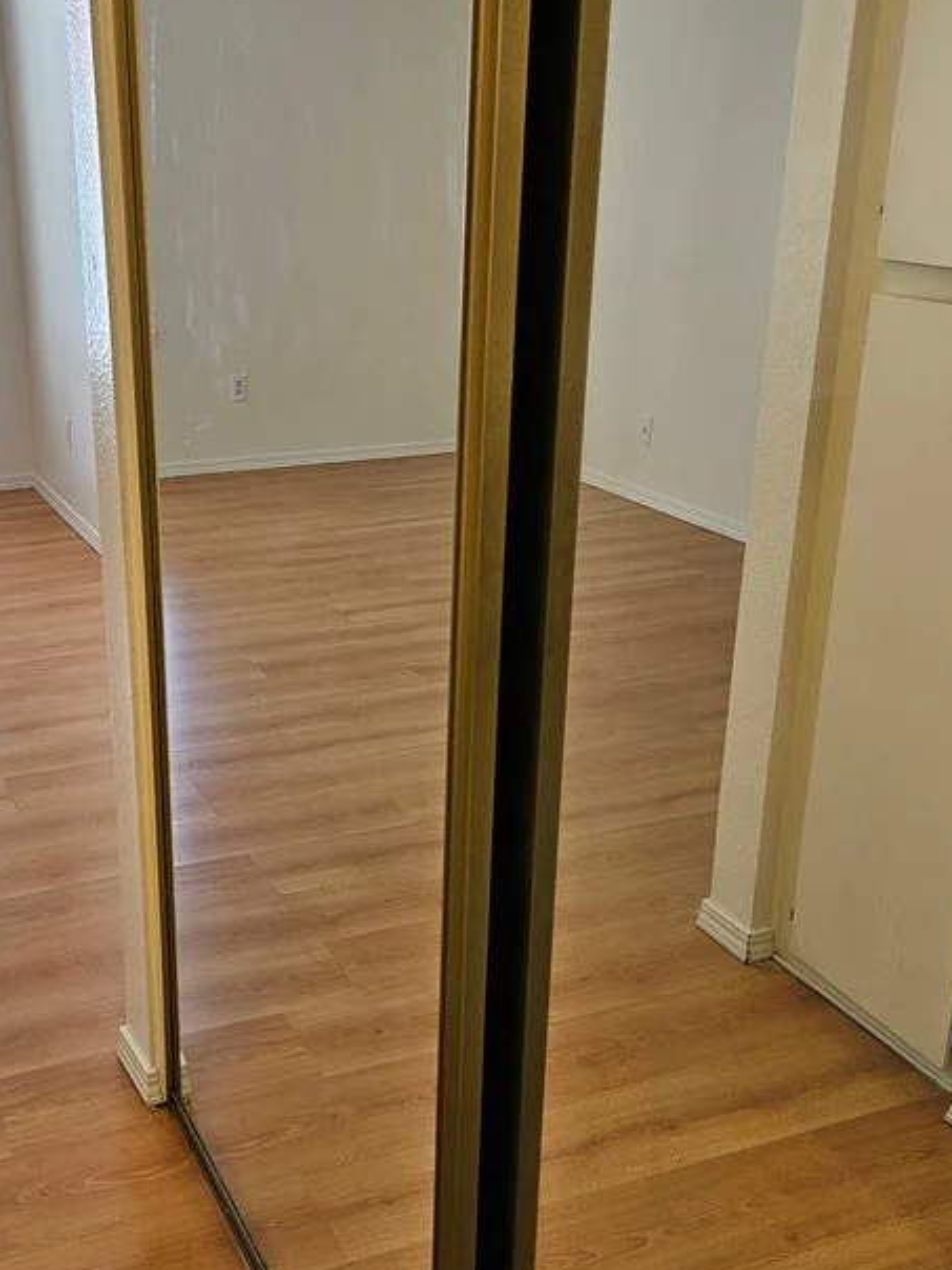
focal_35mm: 39
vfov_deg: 47.8
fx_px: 1430
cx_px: 301
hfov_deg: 36.4
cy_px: 694
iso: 125
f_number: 1.8
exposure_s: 1/120
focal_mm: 5.4
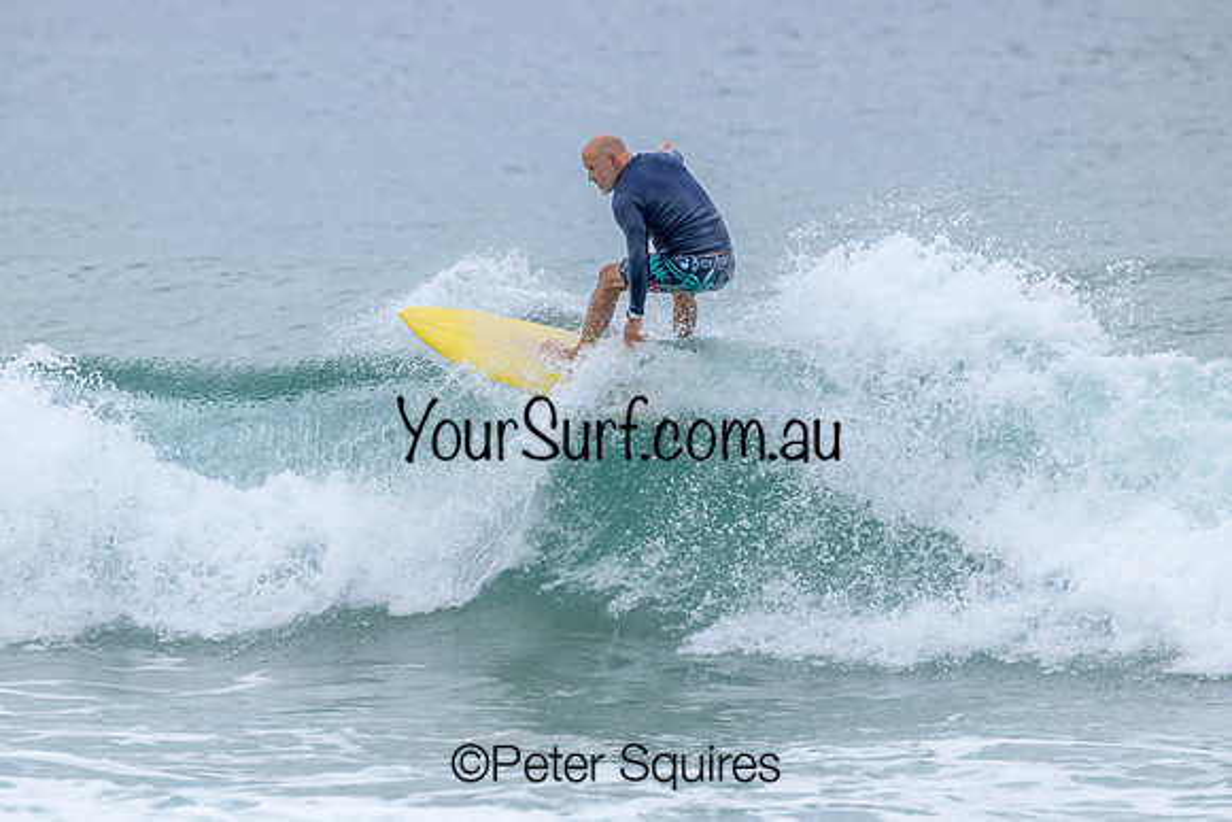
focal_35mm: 532
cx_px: 616
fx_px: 18226
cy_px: 411
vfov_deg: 2.6
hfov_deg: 3.9
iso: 800
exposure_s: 1/2000
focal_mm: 520
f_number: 10
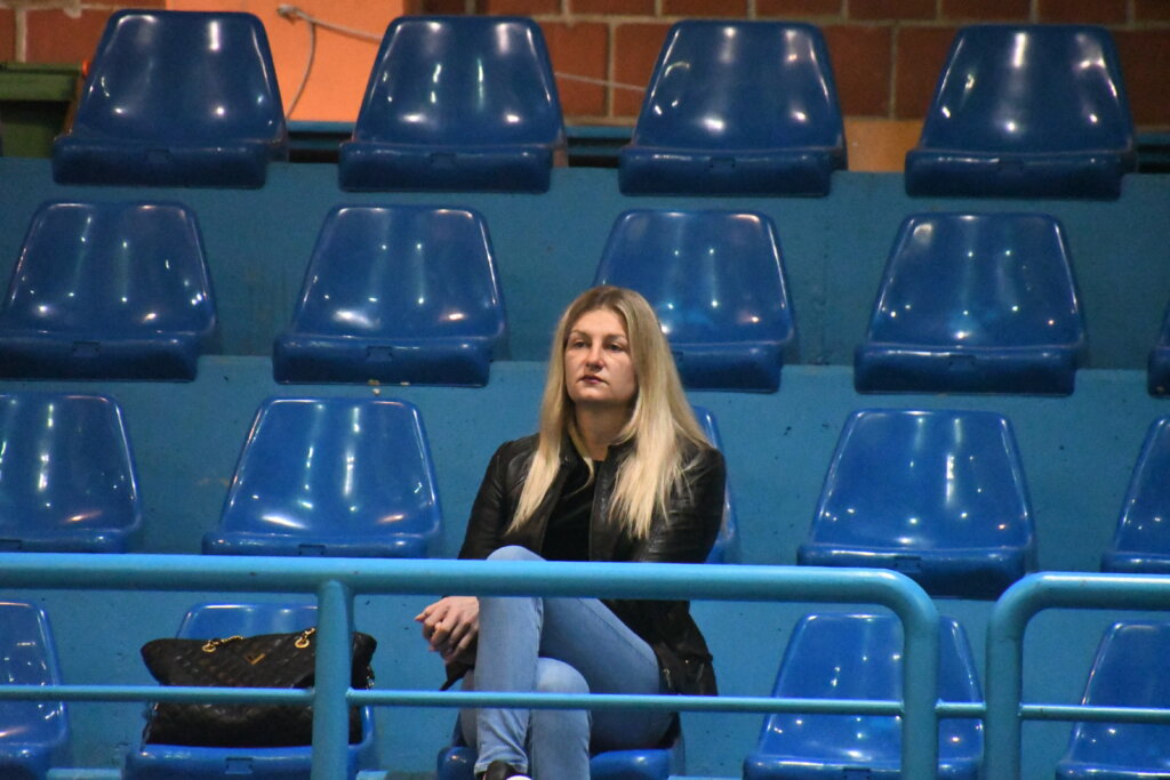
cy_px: 390
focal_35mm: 600
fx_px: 19501
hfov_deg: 3.4
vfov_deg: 2.3
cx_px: 585
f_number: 6.3
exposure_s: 1/640
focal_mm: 400
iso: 25600
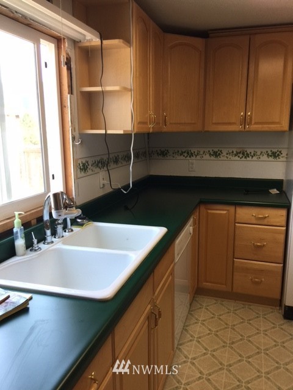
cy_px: 195
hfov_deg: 48.2
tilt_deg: -10.4
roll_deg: +0.7
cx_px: 146
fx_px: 327
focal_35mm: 29
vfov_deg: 61.7
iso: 32
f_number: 2.2
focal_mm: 4.15
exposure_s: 1/40
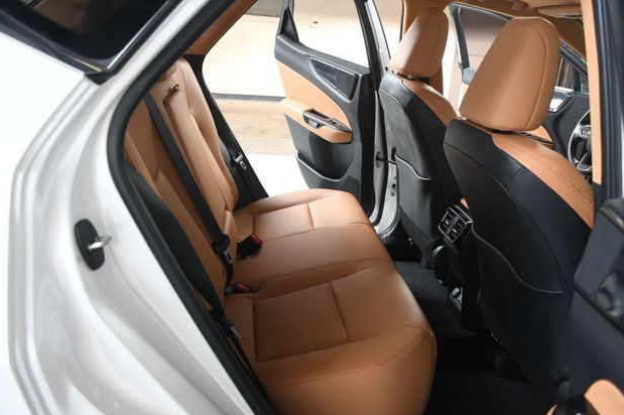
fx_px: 537
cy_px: 214
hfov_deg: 60.3
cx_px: 316
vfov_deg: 42.3
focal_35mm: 31
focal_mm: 20
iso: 100
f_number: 3.5
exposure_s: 1/160
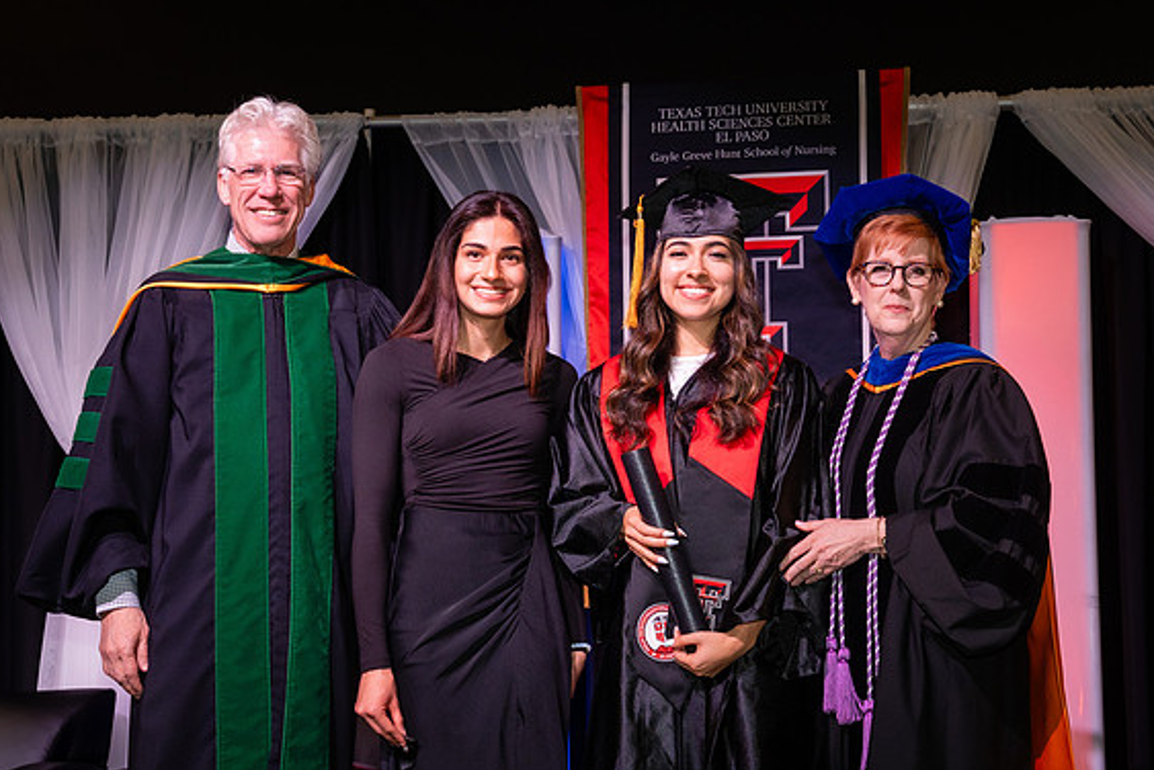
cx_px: 567
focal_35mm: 64
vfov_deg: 21.3
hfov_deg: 31.4
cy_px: 423
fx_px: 2053
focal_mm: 46
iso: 1250
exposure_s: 1/160
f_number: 5.6
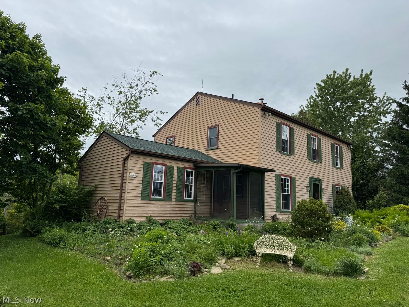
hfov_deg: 71.6
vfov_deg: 56.8
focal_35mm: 24
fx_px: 284
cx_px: 204
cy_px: 154
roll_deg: -2.5
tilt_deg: +9.8
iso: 80
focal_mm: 6.76
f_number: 1.78
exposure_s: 1/7092
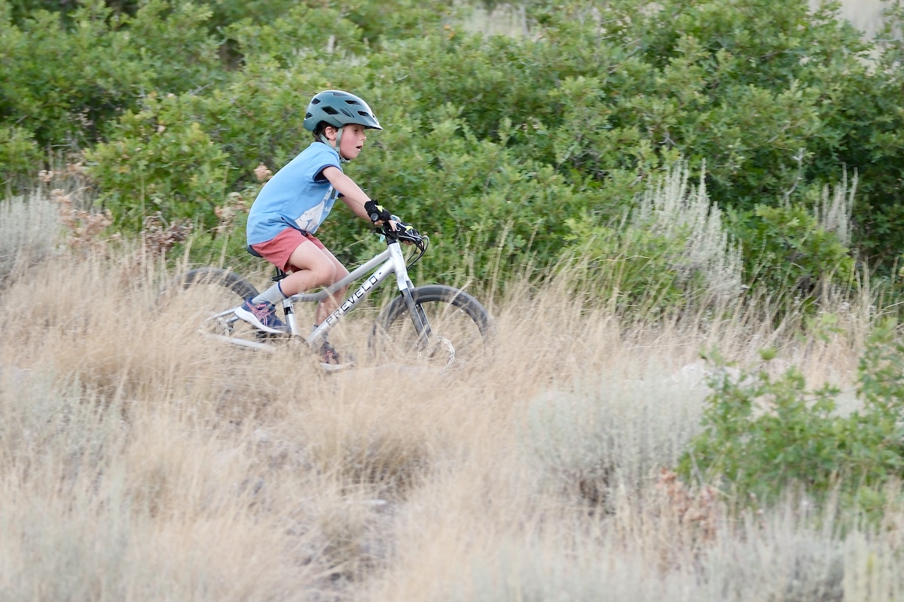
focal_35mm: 210
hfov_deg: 9.8
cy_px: 301
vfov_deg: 6.5
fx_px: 5273
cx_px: 452
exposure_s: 1/210
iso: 500
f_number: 2.8
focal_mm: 140
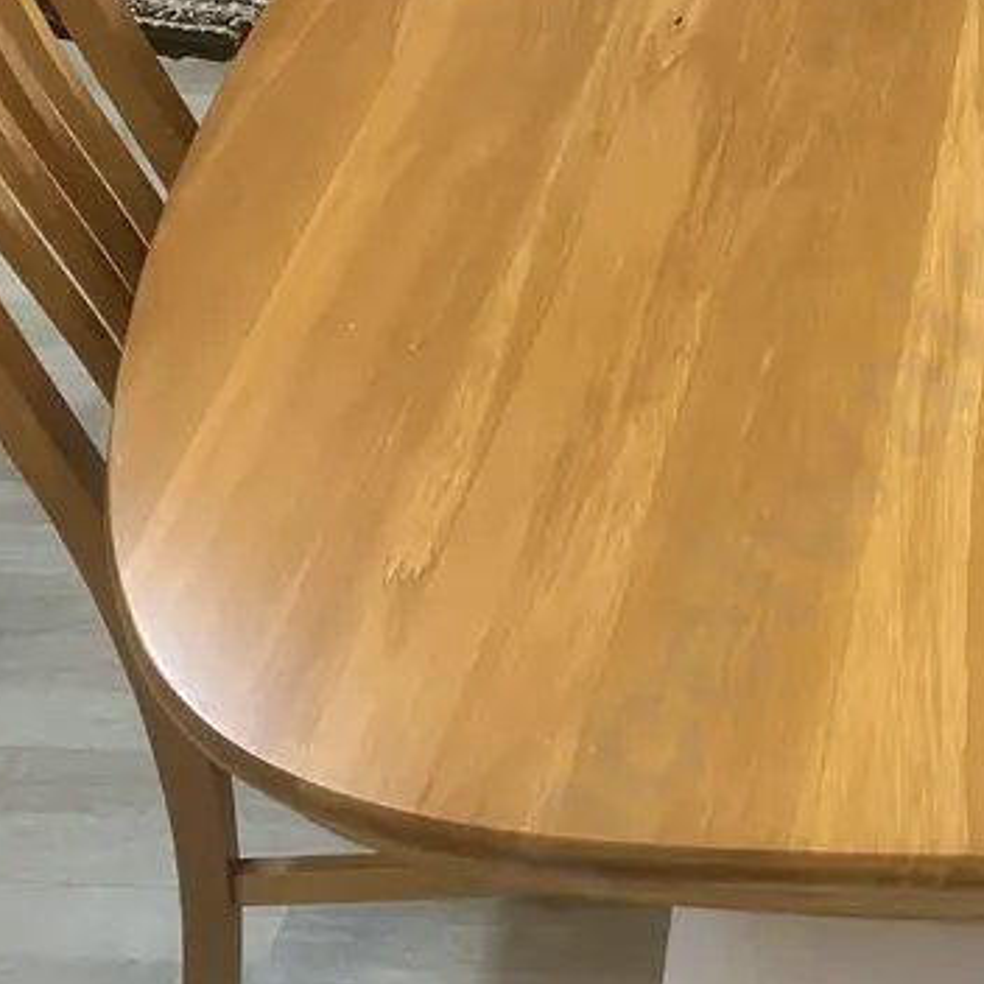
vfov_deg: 23.7
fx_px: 2316
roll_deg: -0.3
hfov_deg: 22.8
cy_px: 207
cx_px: 1051
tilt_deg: -34.2
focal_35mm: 72
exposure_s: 1/50
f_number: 1.8
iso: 125
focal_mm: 3.99
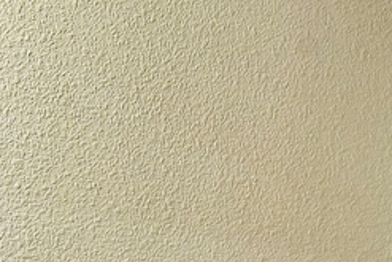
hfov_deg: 19.4
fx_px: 1144
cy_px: 599
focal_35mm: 105
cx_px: 232
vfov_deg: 11.2
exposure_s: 1/15
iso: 2200
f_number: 8
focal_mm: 16
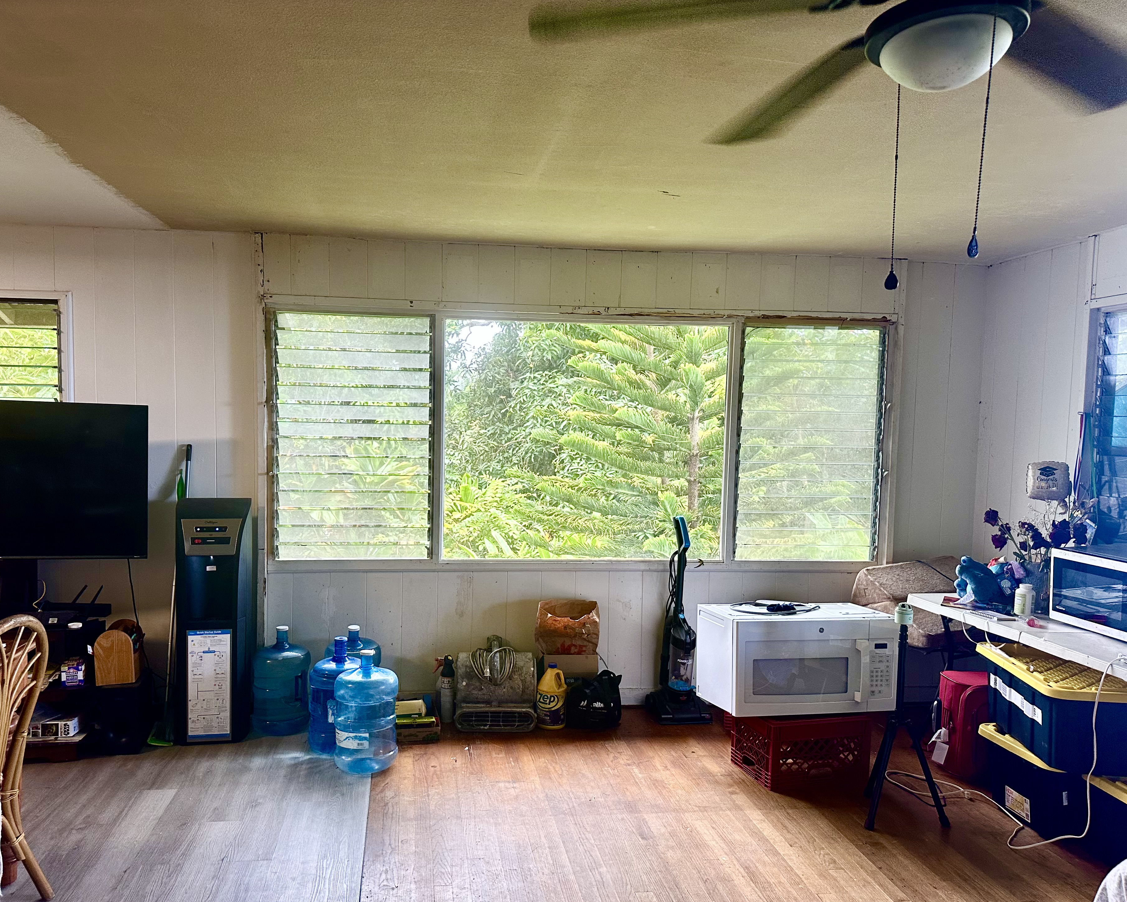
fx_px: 867
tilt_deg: -4.2
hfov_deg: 65.9
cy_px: 466
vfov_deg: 54.9
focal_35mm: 26
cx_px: 512
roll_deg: -0.7
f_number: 1.78
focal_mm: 6.86
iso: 200
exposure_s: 1/121
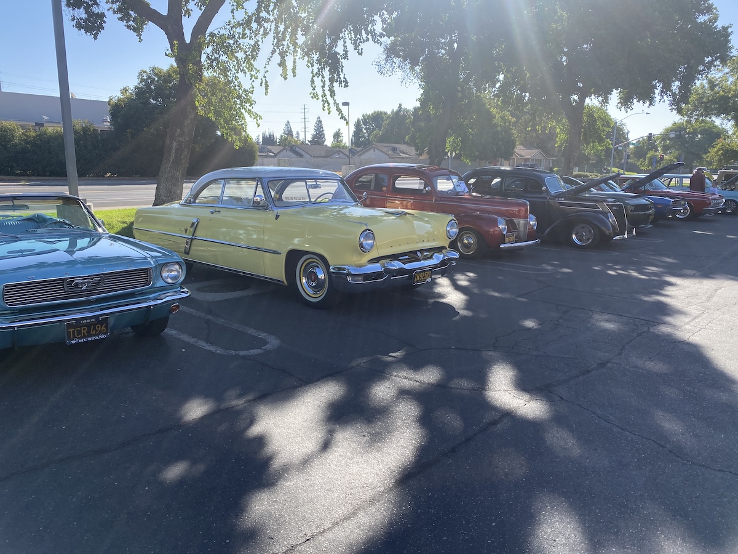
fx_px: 554
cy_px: 277
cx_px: 369
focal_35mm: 26
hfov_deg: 67.3
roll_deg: -1.4
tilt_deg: -11.1
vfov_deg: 53.1
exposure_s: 1/1464
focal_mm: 4.25
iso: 32
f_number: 1.8
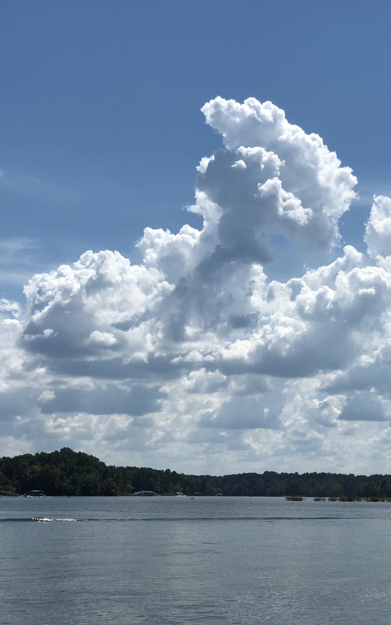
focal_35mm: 74
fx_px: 1261
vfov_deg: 27.8
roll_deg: -0.2
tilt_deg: +8.6
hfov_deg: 17.5
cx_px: 322
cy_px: 311
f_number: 2.4
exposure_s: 1/3690
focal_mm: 6
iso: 16
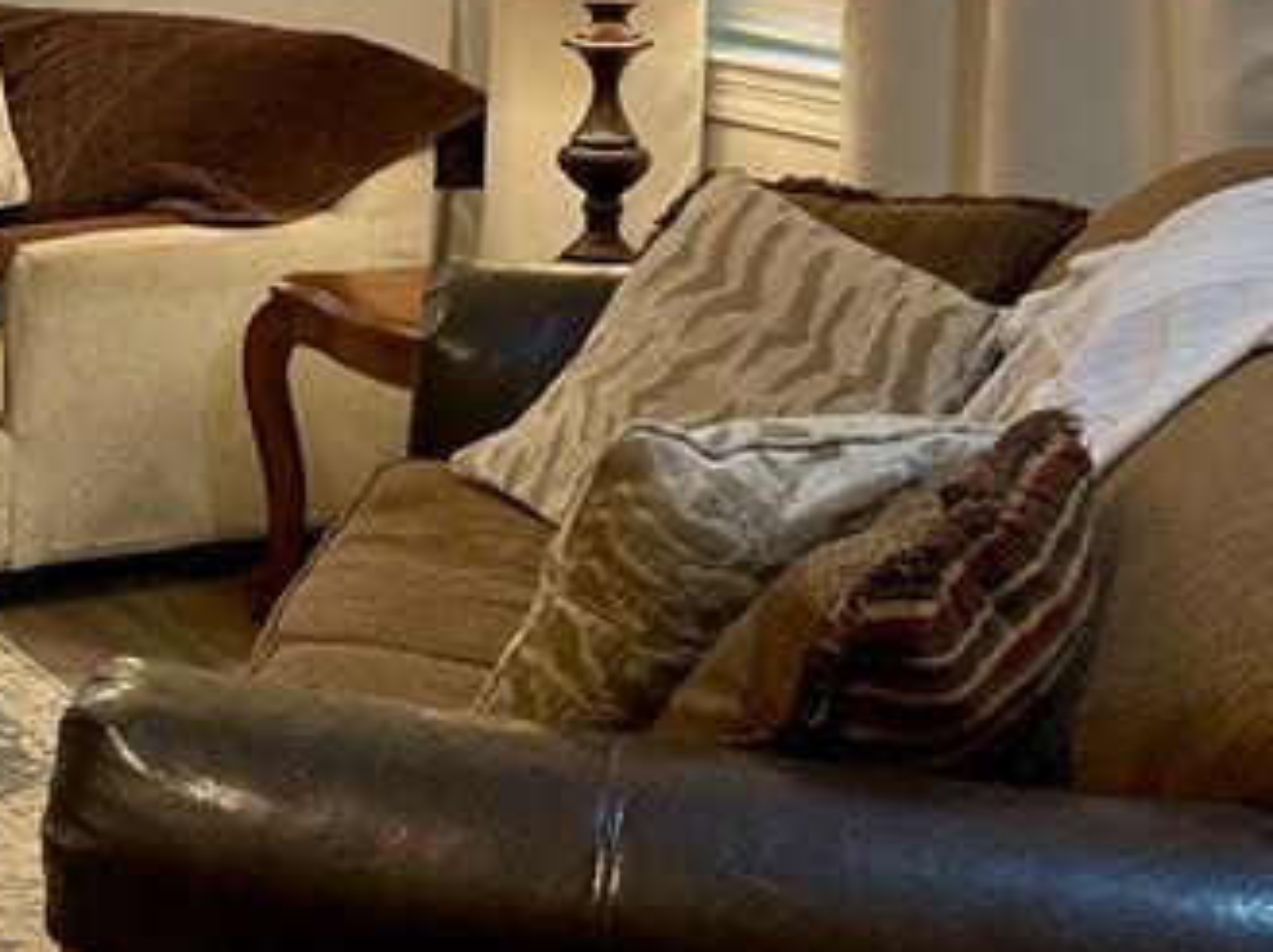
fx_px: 2976
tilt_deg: -8.5
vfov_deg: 18.0
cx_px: -615
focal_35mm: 81
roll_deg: -1.0
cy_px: 192
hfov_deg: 20.7
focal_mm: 4.2
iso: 250
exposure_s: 1/60
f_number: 1.6
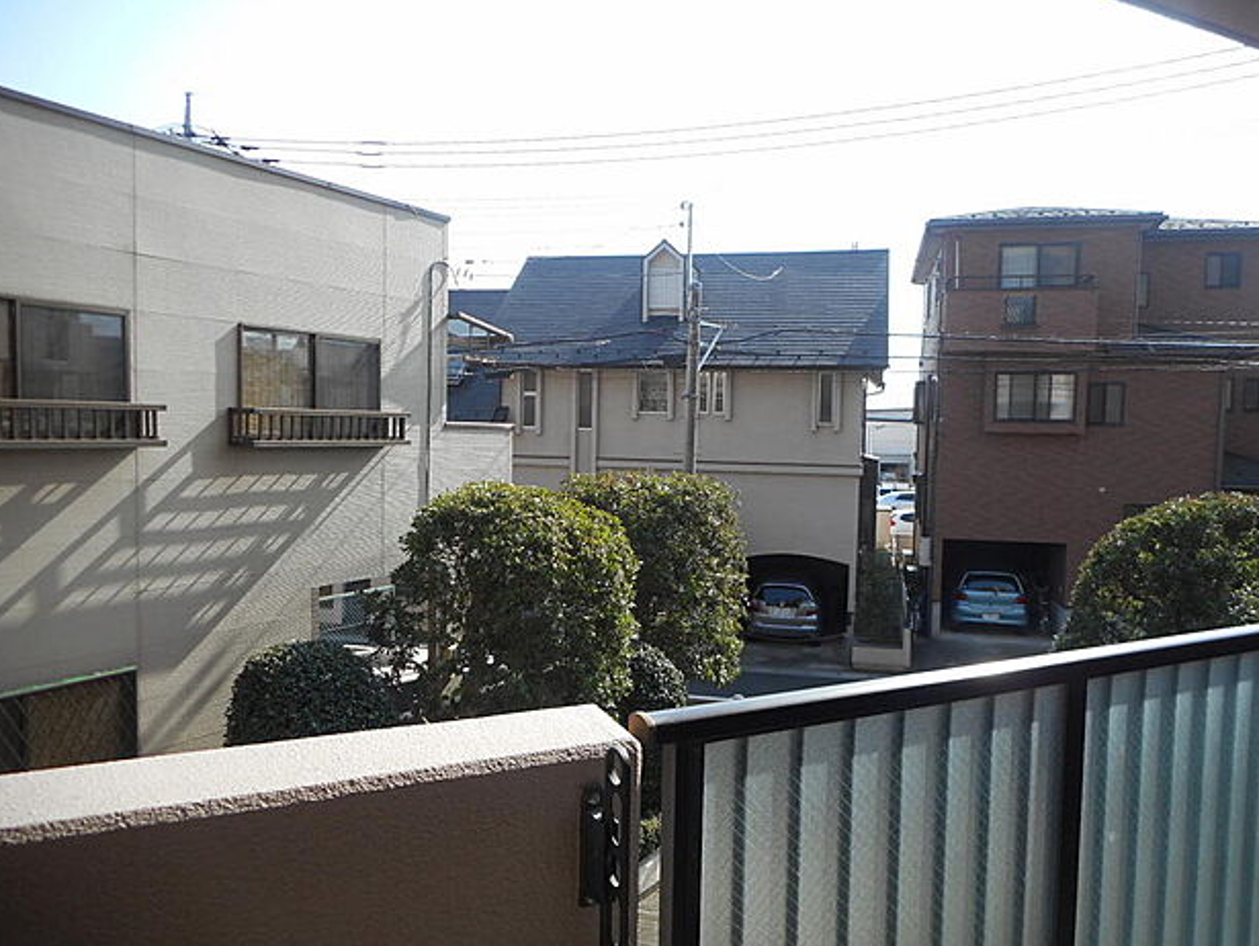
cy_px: 487
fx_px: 946
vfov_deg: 53.1
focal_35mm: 26
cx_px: 641
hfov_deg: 67.3
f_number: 3.7
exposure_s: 1/250
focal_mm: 4.5
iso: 80
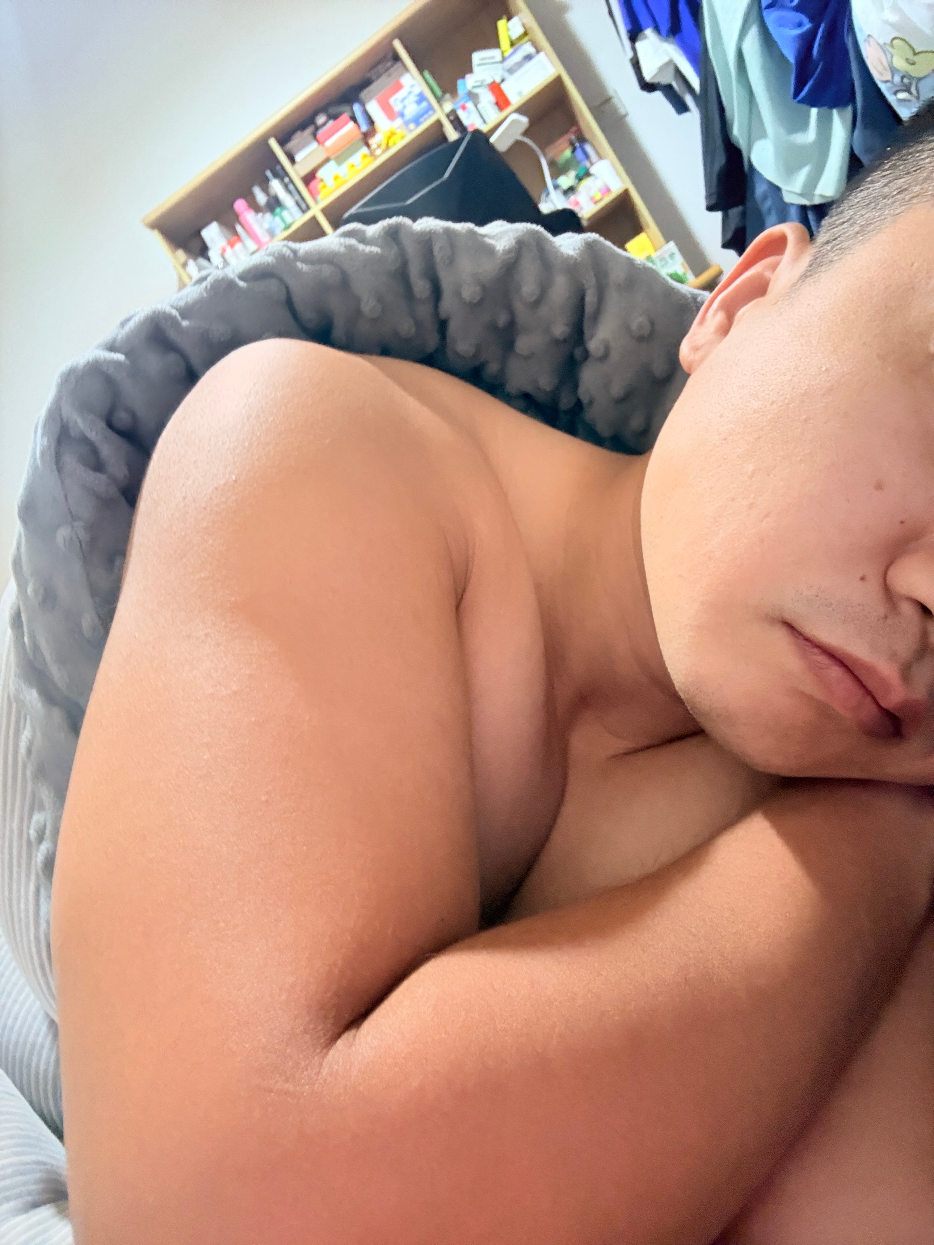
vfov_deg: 73.9
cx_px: 467
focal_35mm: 23
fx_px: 827
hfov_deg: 58.9
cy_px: 622
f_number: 1.9
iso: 640
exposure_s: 1/18
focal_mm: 2.69
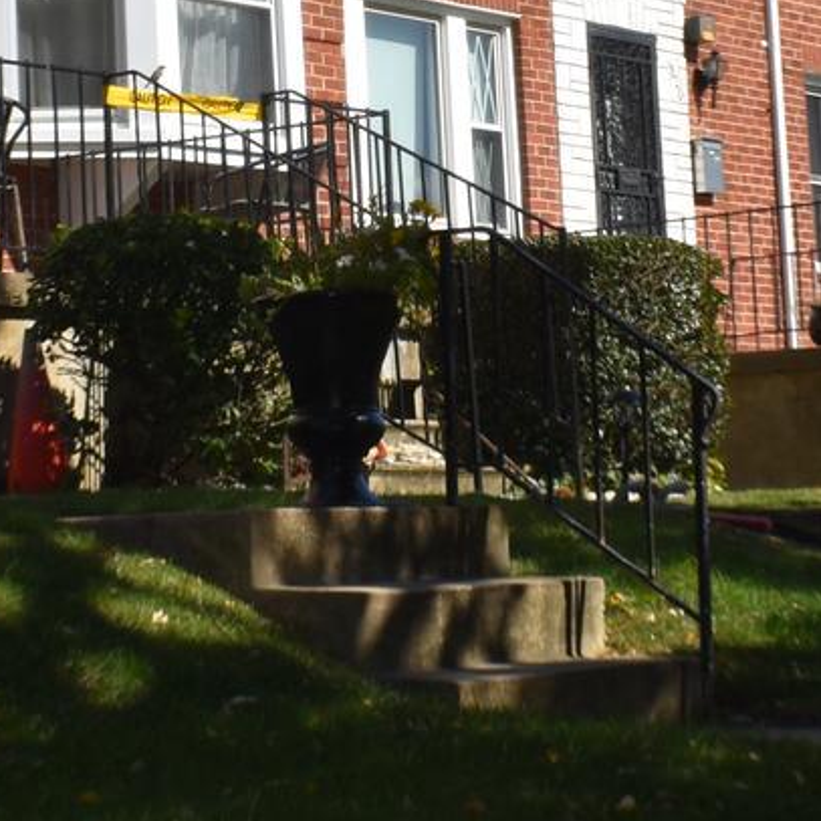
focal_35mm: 173
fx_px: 4646
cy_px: -55
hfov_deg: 10.1
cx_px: 361
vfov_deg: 10.0
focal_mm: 27
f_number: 9
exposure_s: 1/250
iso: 100
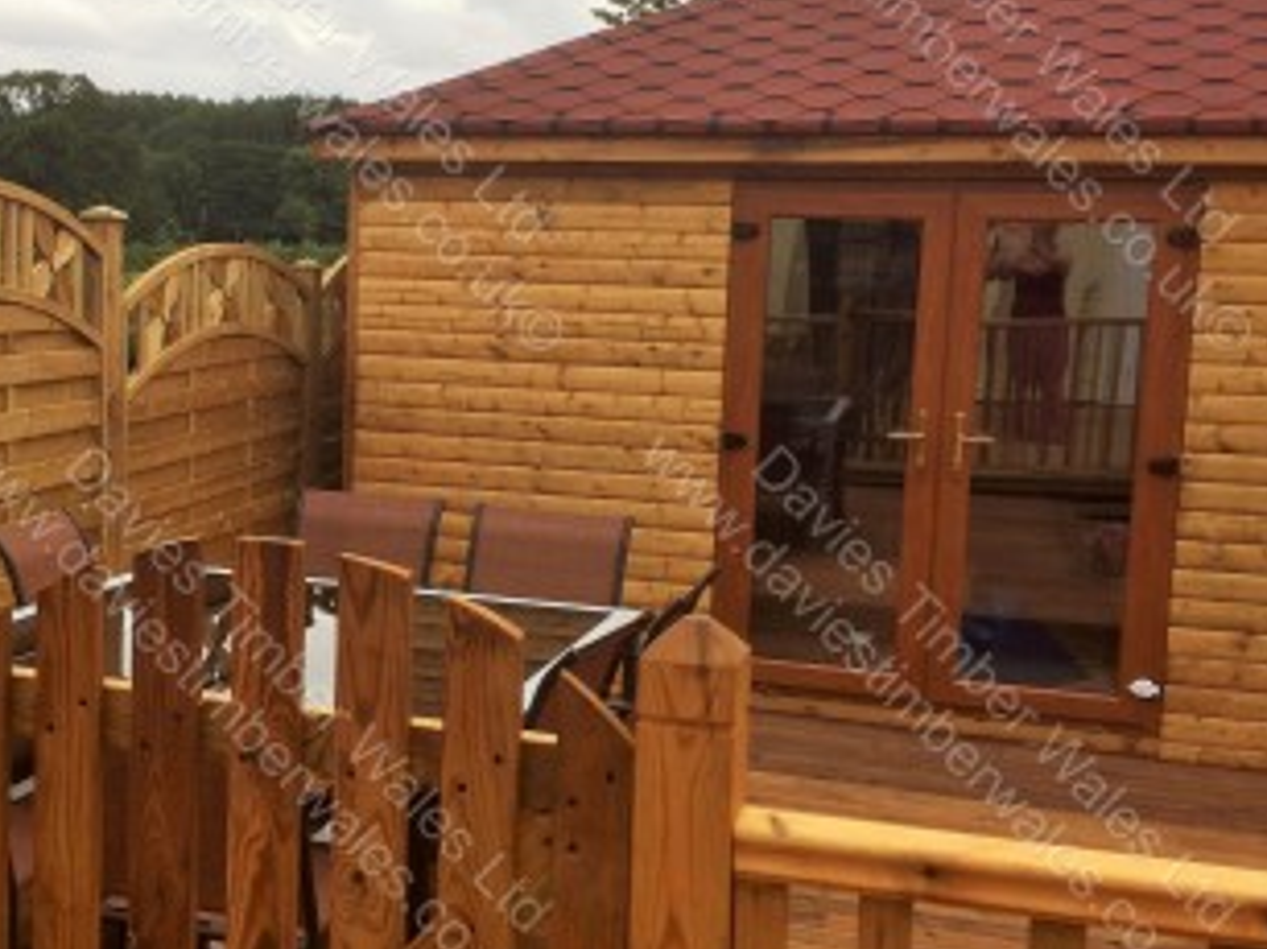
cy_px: 474
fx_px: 1829
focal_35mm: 50
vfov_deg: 29.1
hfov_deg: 37.2
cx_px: 310
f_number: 2.2
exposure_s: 1/202
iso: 32
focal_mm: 4.12
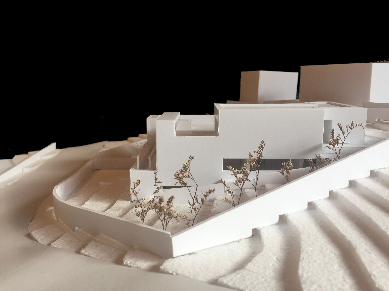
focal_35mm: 29
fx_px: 326
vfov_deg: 48.2
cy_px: 146
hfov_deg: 61.7
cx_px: 194
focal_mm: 4.15
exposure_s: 1/100
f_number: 2.2
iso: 40
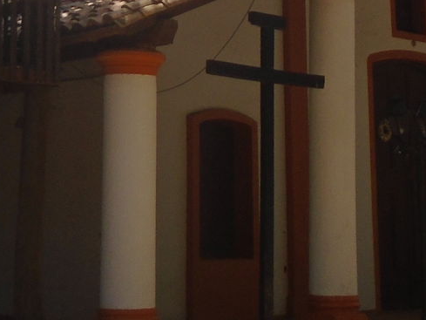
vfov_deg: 13.7
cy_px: -140
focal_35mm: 102
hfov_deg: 19.2
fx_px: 1256
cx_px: 142
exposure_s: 1/1000
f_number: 3.2
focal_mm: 4.6
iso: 100
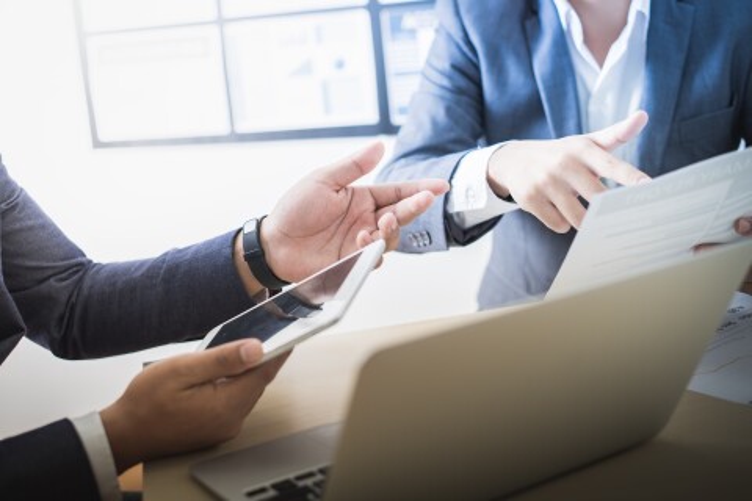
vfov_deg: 27.0
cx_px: 376
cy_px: 250
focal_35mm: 50
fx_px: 1044
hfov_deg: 39.6
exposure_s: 1/100
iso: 100
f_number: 2.8
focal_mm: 50
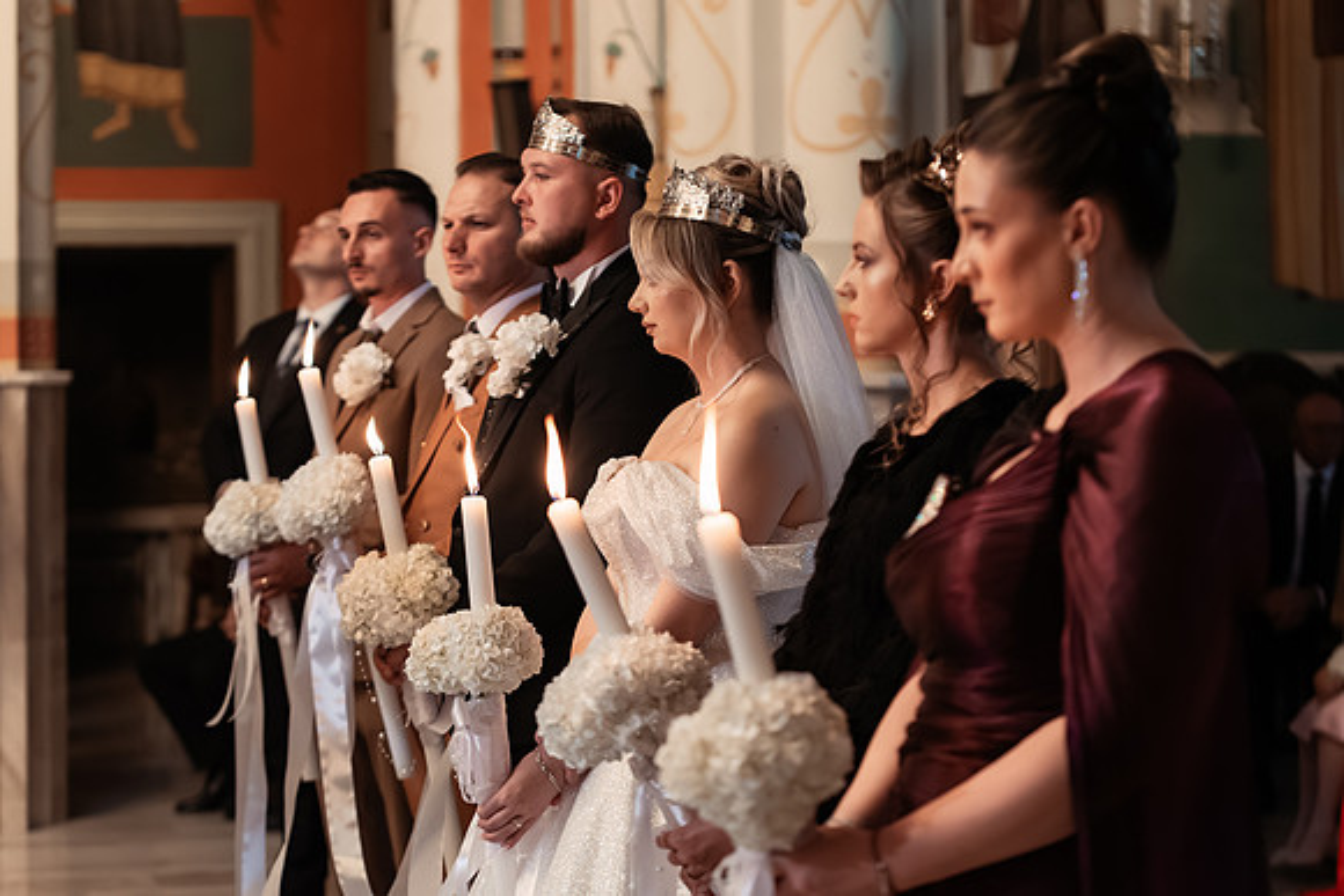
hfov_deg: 21.5
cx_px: 644
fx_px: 3542
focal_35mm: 95
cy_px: 436
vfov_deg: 14.4
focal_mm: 90
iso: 3200
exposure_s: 1/250
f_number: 3.5
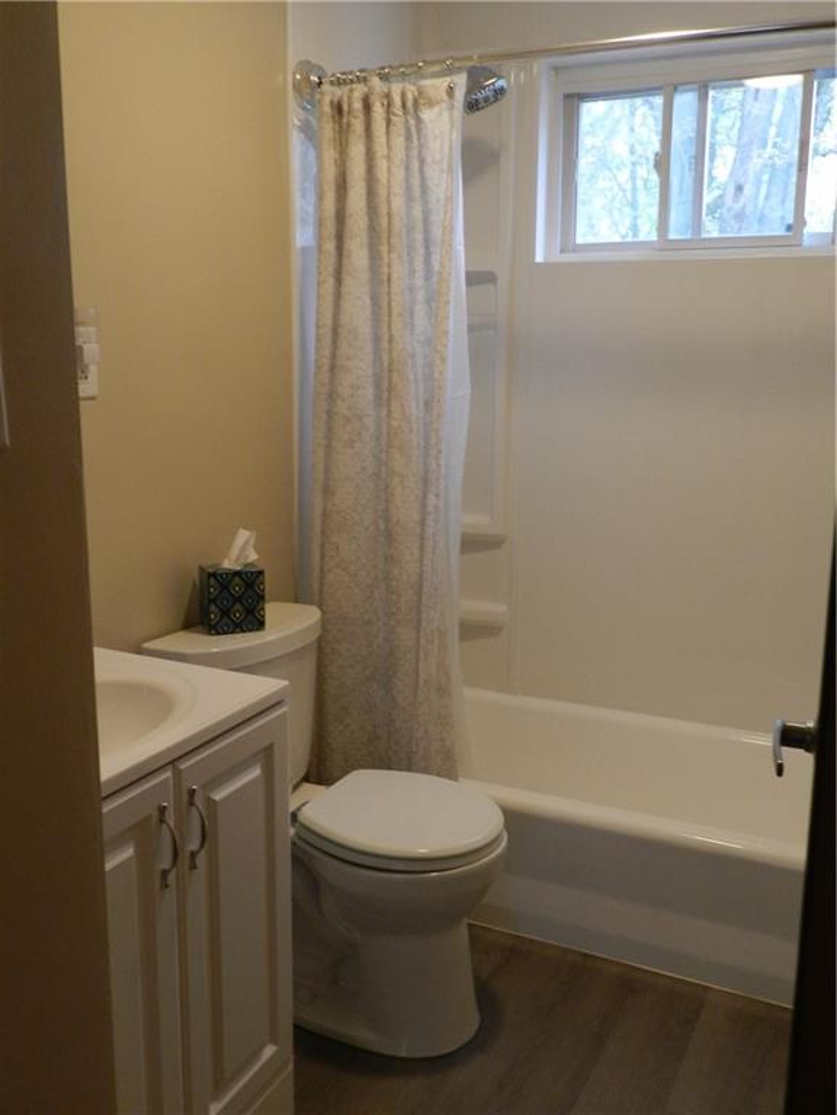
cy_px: 558
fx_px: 1032
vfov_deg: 56.8
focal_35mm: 32
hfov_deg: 44.2
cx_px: 418
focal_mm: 5.6
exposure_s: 1/25
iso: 400
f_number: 3.7
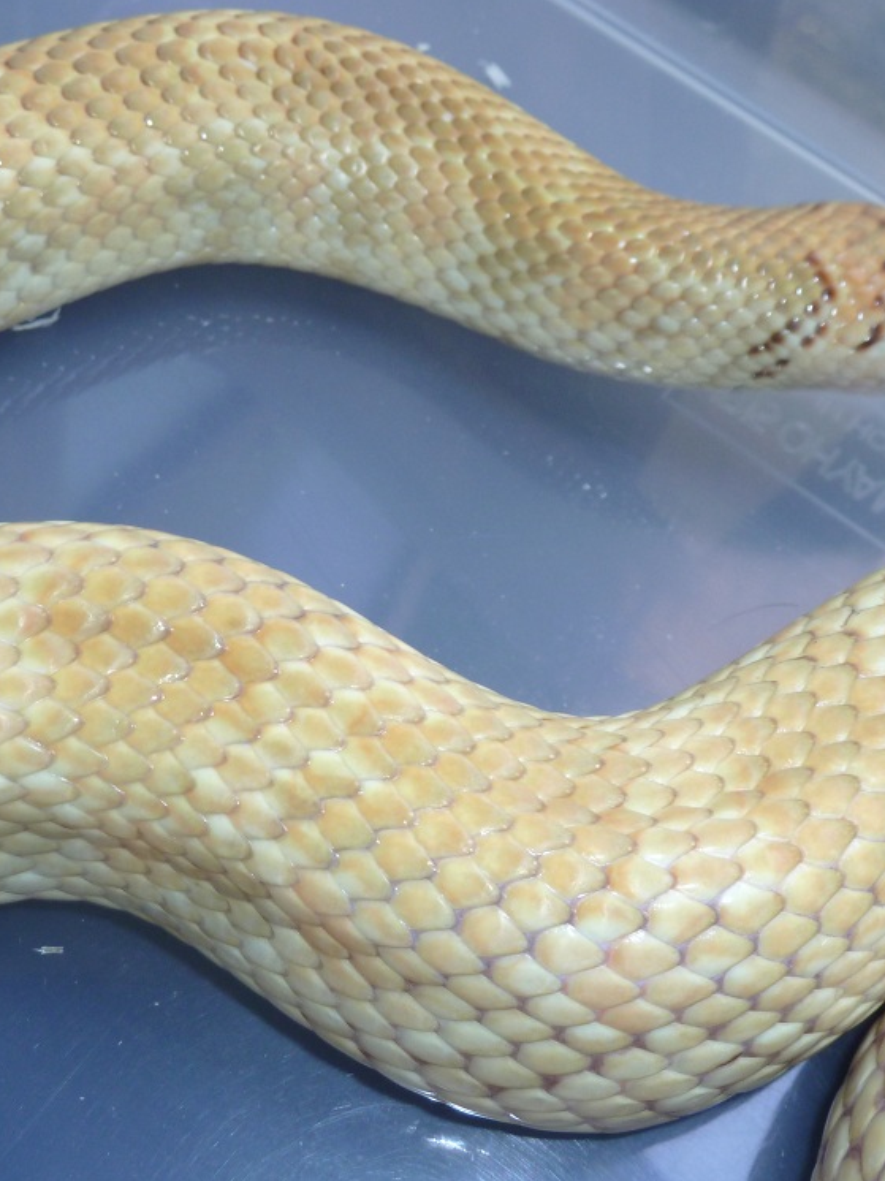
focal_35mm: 59
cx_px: 372
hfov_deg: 24.8
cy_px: 590
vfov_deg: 32.7
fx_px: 2012
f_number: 3.7
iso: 125
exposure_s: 1/30
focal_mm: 7.3
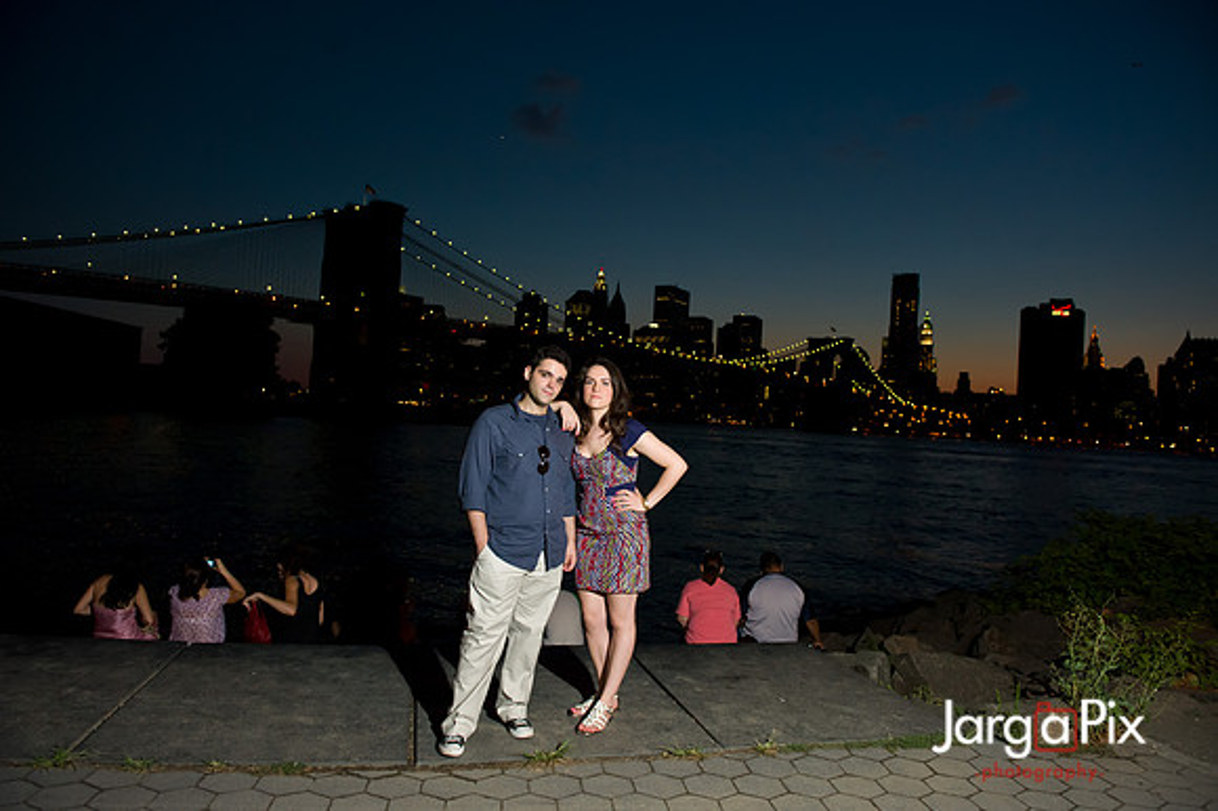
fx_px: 812
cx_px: 609
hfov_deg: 73.8
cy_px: 406
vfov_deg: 53.1
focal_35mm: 24
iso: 1600
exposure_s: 1/125
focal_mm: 24
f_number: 4
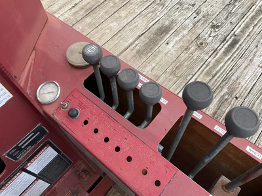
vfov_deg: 48.2
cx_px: 131
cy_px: 98
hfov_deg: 61.7
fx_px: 219
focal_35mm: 29
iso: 25
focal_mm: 3
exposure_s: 1/375
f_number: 1.8
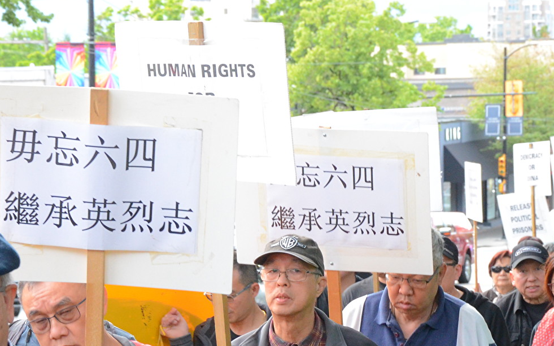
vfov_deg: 9.3
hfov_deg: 14.9
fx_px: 2114
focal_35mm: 140
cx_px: 254
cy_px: 262
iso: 2000
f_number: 7.1
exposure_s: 1/160
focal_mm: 45
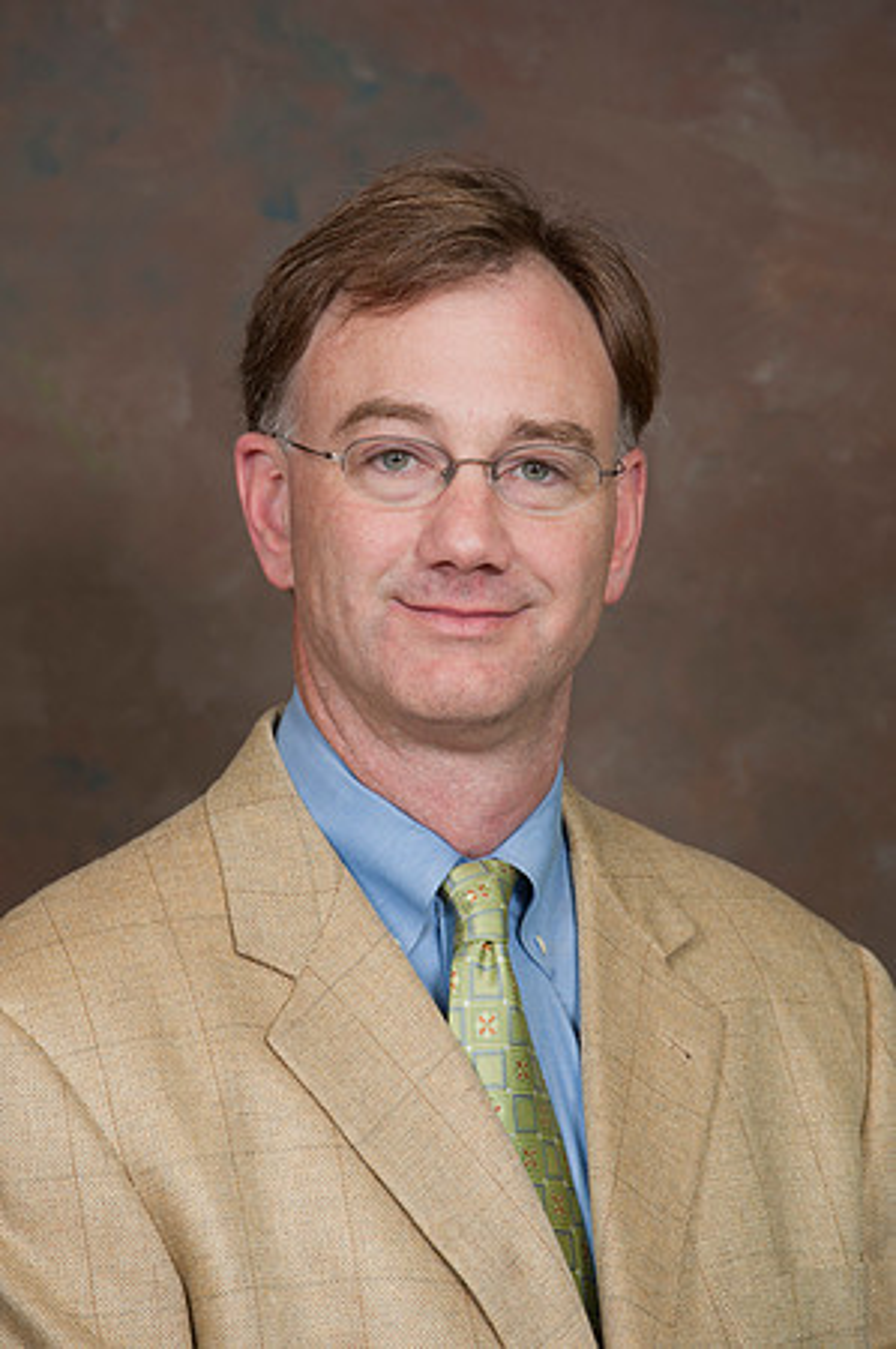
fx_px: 7483
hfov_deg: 6.9
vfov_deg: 10.3
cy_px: 674
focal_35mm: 200
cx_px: 448
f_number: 5.6
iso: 320
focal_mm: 200
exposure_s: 1/100
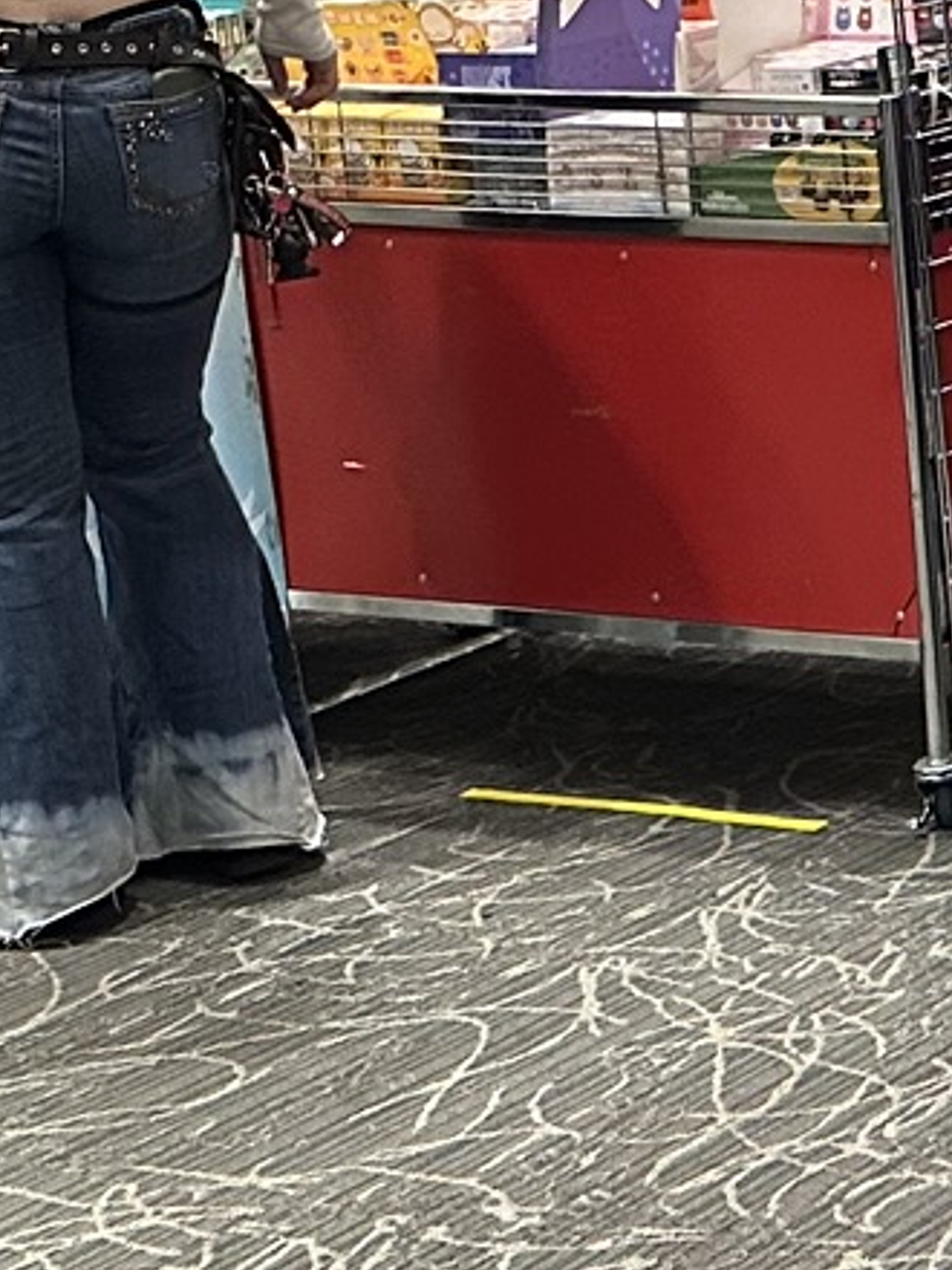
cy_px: -211
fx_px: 3997
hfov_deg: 11.1
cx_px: 2366
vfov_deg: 17.3
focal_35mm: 109
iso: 320
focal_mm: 6.86
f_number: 1.78
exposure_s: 1/60
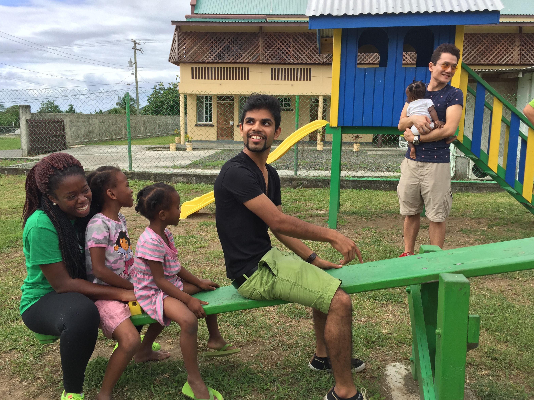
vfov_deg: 46.8
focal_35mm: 30
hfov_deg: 60.0
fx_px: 463
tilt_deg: -10.9
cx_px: 263
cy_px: 201
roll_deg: -0.9
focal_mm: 4.15
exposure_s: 1/1319
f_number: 2.2
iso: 32
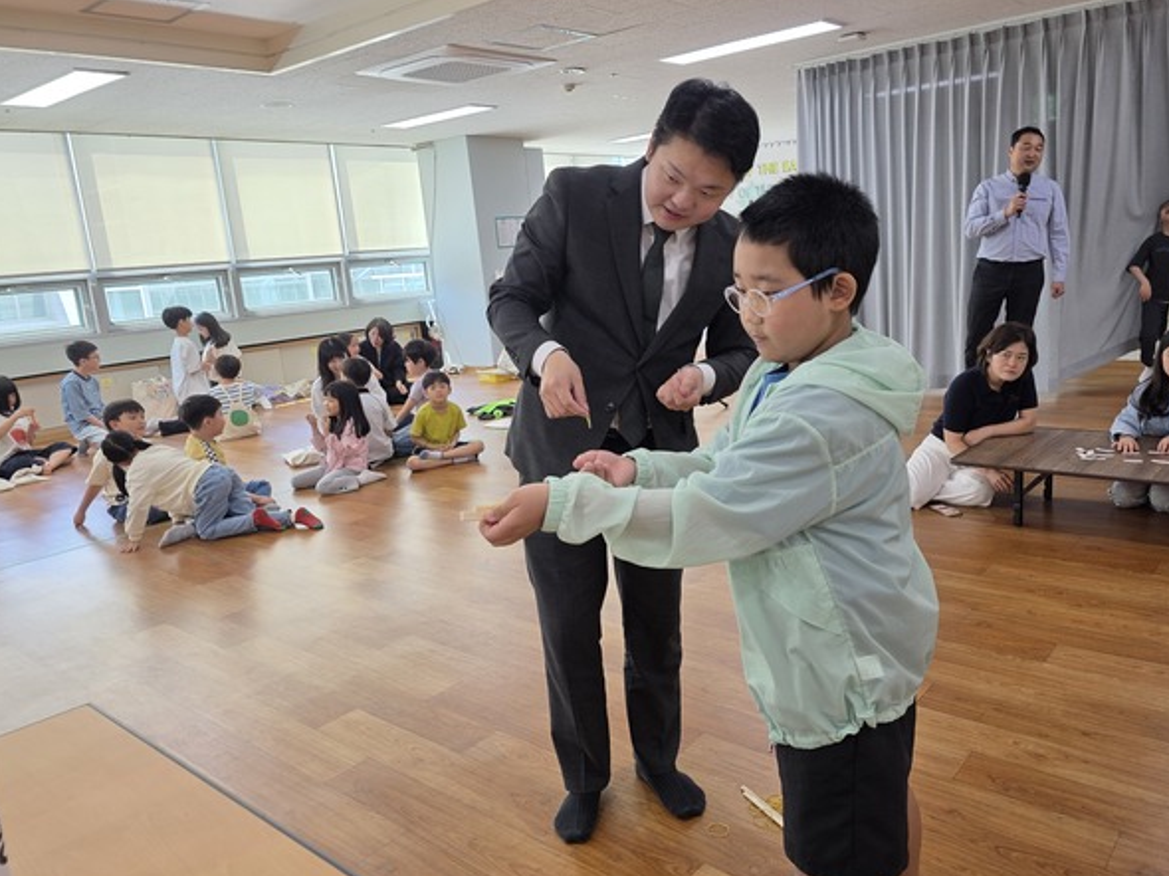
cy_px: 430
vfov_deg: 53.0
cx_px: 649
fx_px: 878
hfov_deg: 67.1
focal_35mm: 26
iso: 80
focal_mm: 6.3
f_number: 1.7
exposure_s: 1/120
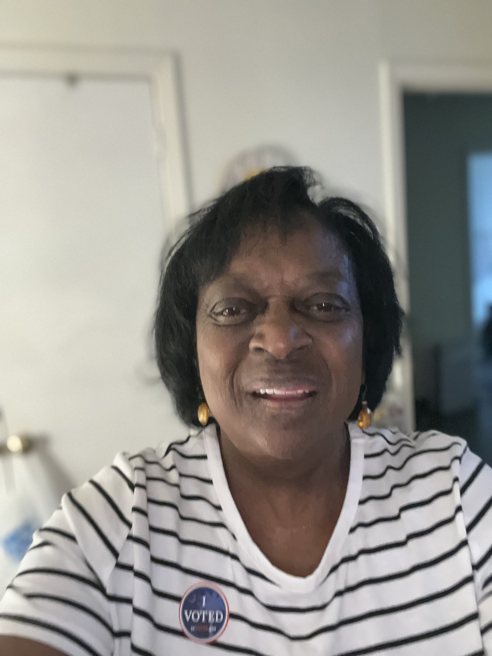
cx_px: 246
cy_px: 328
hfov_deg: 46.8
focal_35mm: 30
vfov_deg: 60.0
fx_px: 569
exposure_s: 1/30
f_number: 2.2
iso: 800
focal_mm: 2.71
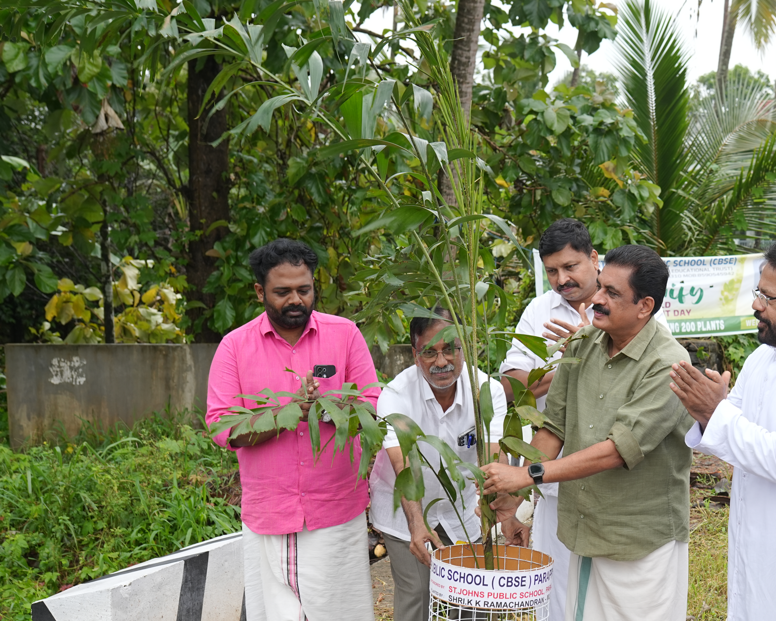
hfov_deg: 32.6
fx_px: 1286
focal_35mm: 56
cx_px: 622
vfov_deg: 26.9
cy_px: 431
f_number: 5
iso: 320
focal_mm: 35
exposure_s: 1/250
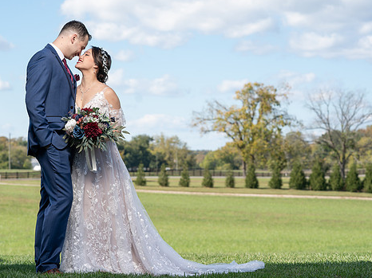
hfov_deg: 19.3
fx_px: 1096
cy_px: 133
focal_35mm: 102
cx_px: 156
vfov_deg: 14.5
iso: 100
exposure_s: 1/250
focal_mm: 83
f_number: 5.6
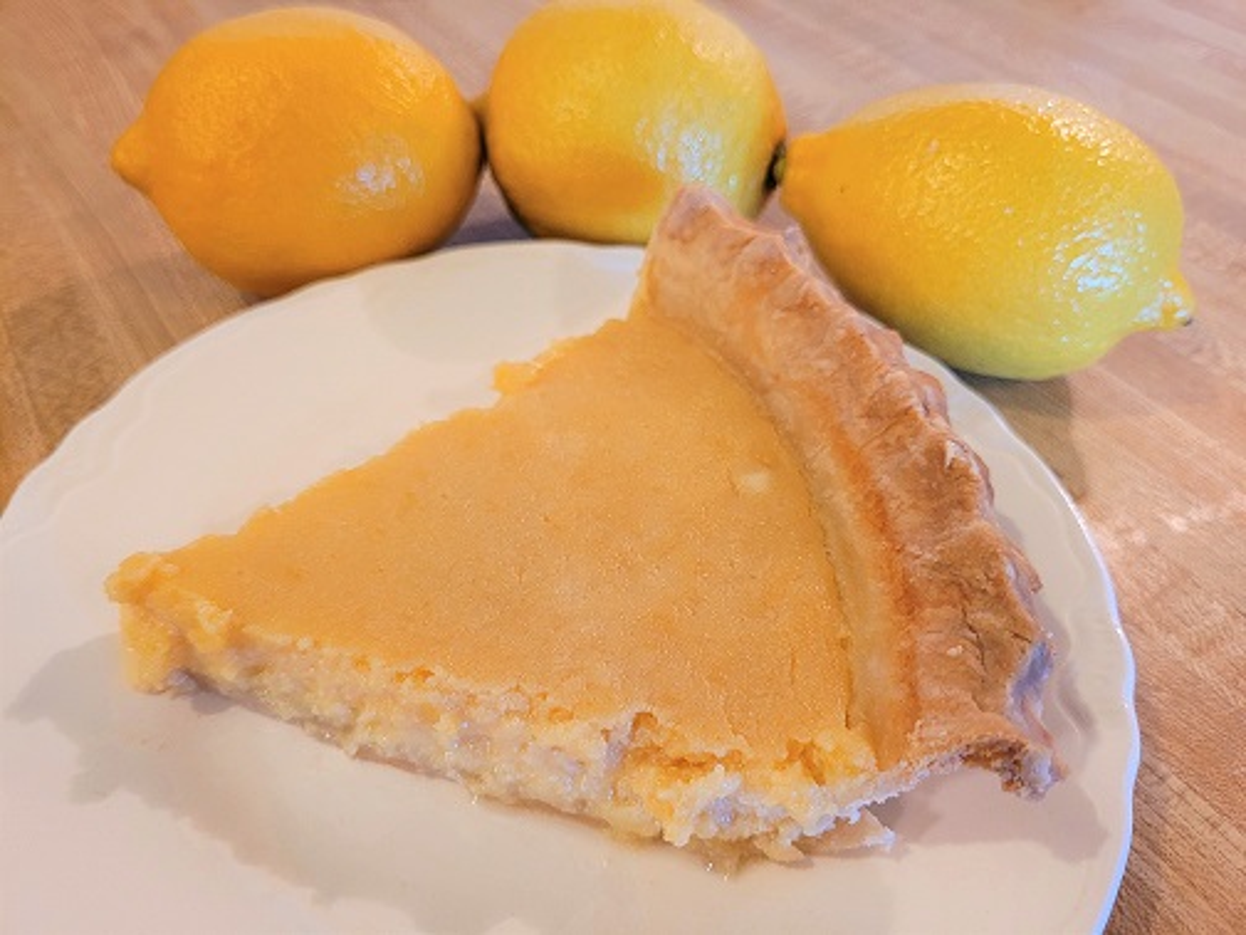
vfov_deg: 53.1
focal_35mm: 26
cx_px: 623
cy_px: 468
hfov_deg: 67.3
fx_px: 936
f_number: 1.8
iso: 250
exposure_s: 1/60
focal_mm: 5.4
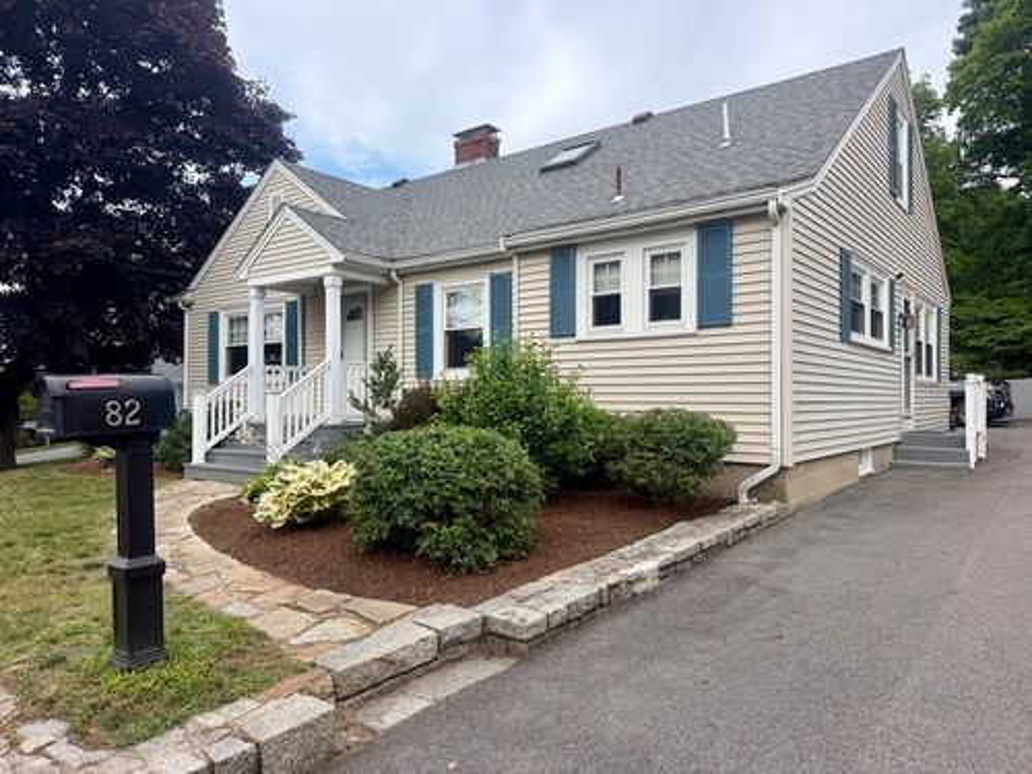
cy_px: 387
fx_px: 716
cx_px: 516
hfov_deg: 71.6
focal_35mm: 24
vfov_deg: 56.8
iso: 80
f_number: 1.78
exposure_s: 1/1855
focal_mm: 6.76
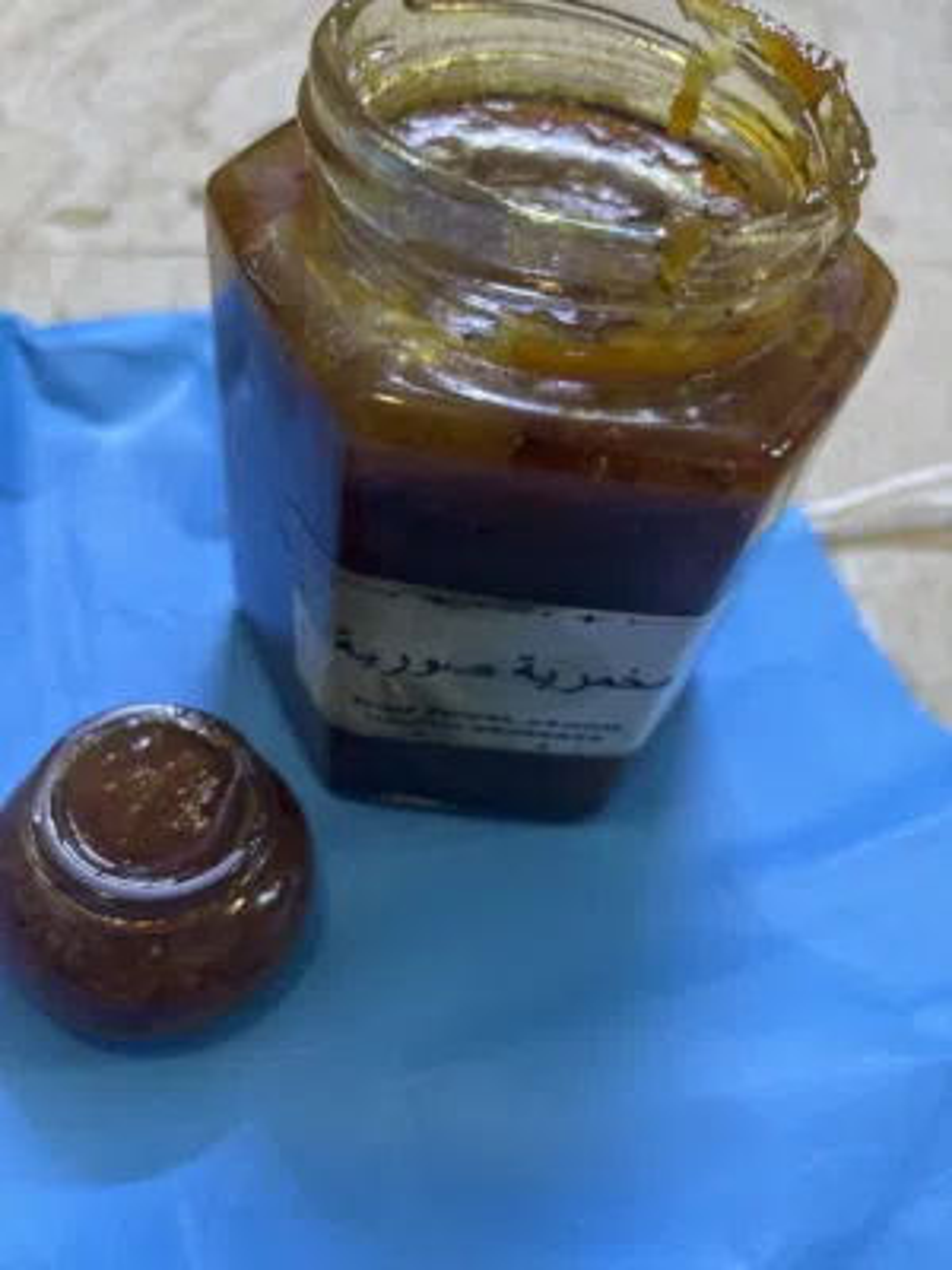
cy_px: 635
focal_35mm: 26
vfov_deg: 67.3
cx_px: 476
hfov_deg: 53.1
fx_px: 953
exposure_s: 1/33
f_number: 1.6
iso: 400
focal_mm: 5.96
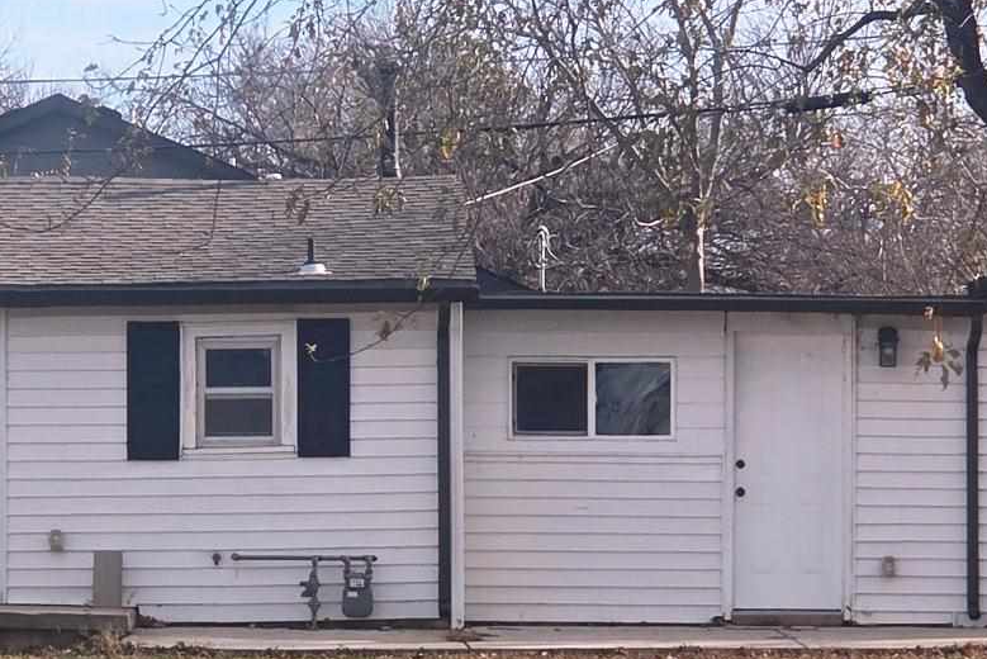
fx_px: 6061
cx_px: 375
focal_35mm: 221
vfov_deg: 6.2
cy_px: 559
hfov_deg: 9.3
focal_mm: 7
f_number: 2.4
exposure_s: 1/832
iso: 25
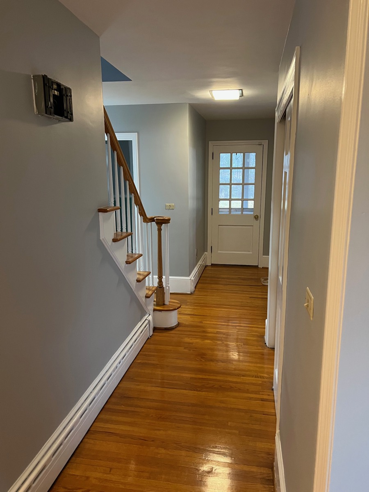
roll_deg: +0.3
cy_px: 246
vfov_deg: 67.3
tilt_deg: -10.5
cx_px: 184
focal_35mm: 26
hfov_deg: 53.1
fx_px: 370
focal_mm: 5.7
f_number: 1.5
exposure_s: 1/40
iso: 500
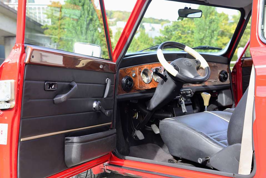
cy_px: 89
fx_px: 384
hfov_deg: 38.2
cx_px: 133
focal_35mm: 52
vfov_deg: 26.0
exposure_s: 1/125
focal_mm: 52
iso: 320
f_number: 6.3
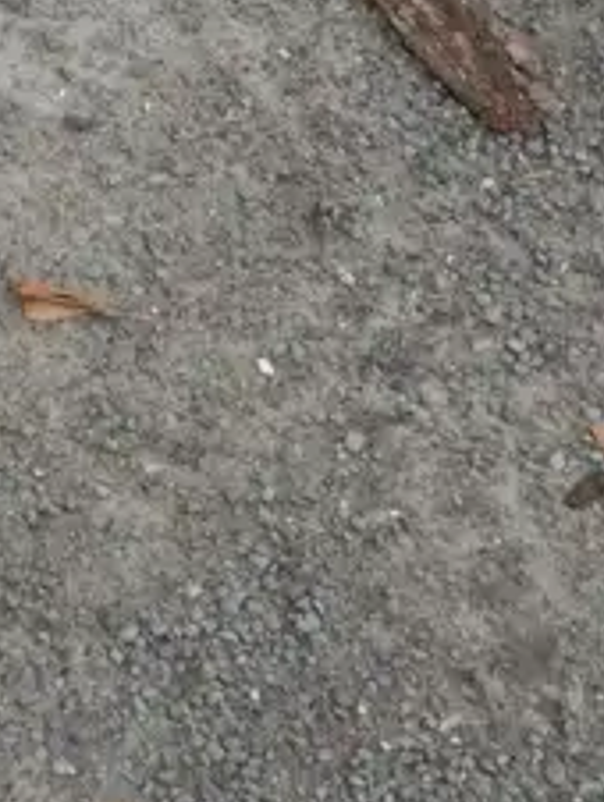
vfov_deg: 10.3
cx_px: -746
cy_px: -976
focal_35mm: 172
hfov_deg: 8.1
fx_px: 3994
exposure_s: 1/160
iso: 200
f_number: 5.6
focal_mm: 19
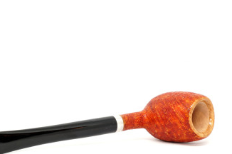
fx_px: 741
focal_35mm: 115
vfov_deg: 11.9
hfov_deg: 17.8
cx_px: 112
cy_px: 111
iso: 100
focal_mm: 50
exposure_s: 1/1.25
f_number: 13
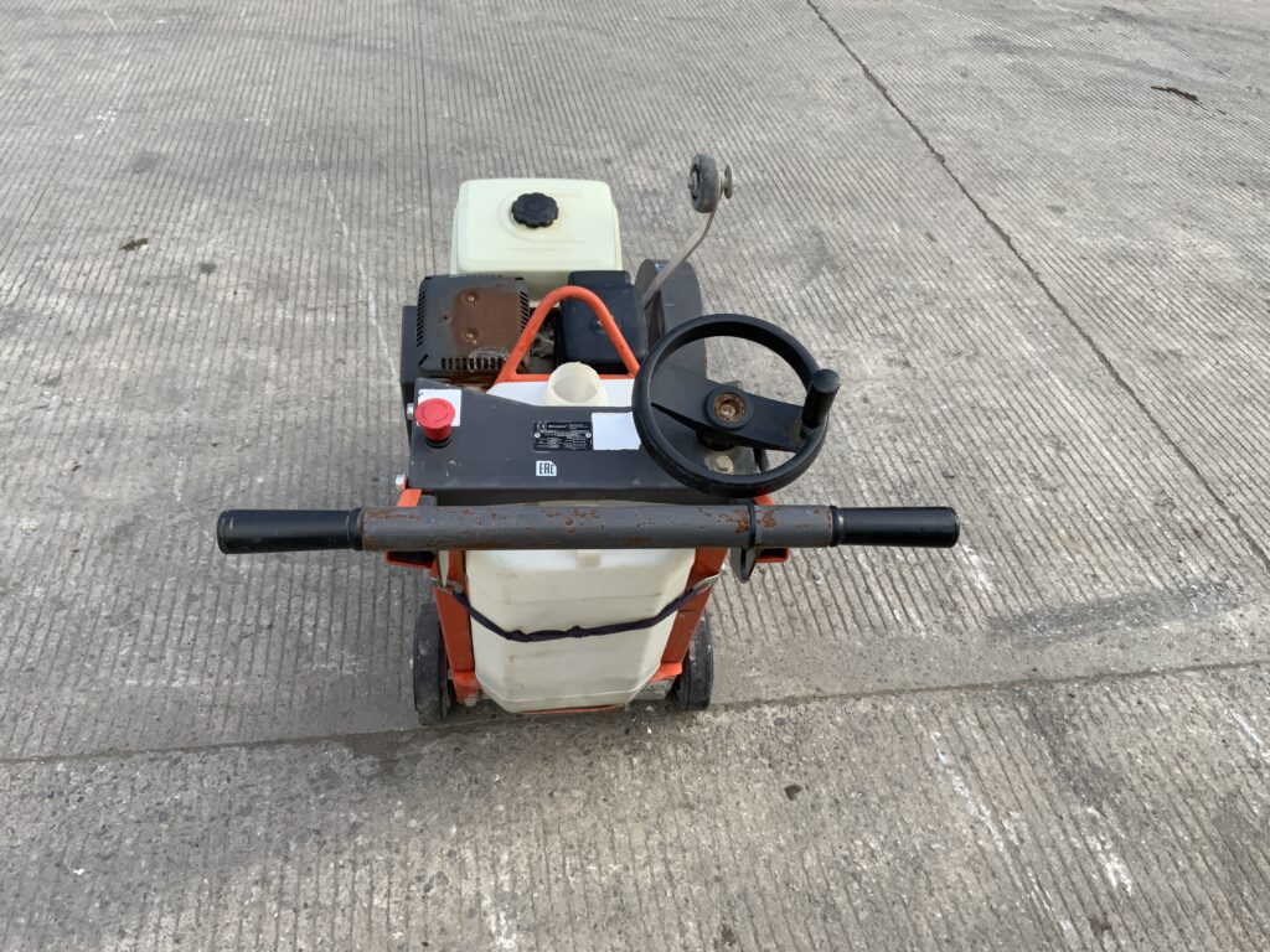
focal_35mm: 29
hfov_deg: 61.7
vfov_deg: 48.2
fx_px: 1064
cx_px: 635
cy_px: 476
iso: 16
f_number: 1.8
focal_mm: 3
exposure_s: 1/394
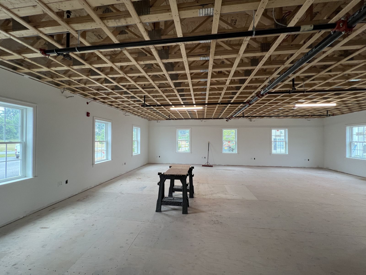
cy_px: 138
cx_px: 183
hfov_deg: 106.2
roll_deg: +0.4
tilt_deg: +1.2
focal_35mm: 13
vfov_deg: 89.9
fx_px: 137
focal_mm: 1.57
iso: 100
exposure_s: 1/120
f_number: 1.8
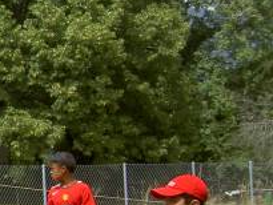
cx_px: -173
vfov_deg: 9.7
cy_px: 184
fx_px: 1199
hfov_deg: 12.2
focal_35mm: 152
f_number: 4.7
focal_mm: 8
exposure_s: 1/400
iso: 100
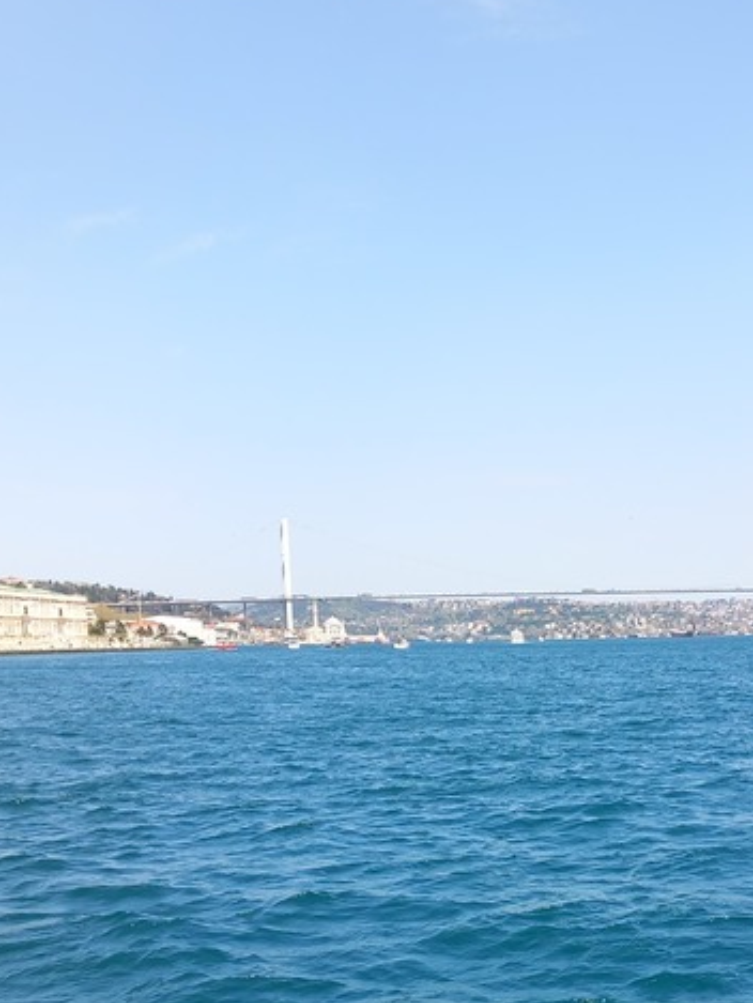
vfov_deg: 37.0
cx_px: 522
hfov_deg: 29.4
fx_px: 1421
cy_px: 853
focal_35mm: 49
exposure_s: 1/370
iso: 20
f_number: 2
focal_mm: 4
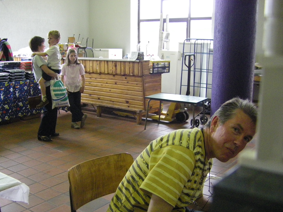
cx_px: 131
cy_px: 114
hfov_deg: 45.7
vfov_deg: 35.1
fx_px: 335
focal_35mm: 41
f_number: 3.5
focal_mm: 6.3
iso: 800
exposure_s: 1/50
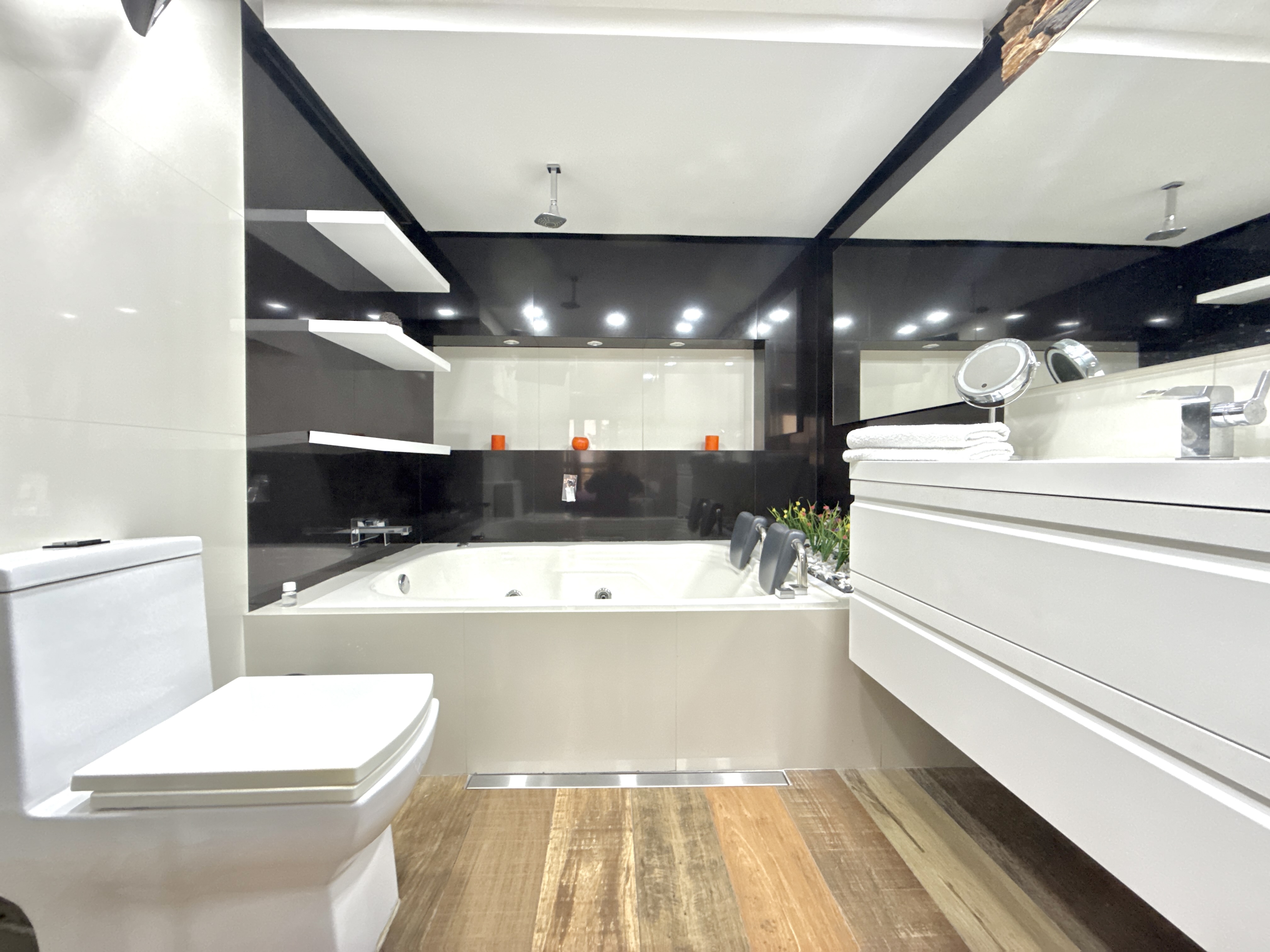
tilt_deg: -1.3
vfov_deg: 85.7
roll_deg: -0.1
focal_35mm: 14
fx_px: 514
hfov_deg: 102.1
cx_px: 635
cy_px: 476
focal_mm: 2.22
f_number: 2.2
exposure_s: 1/60
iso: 1000
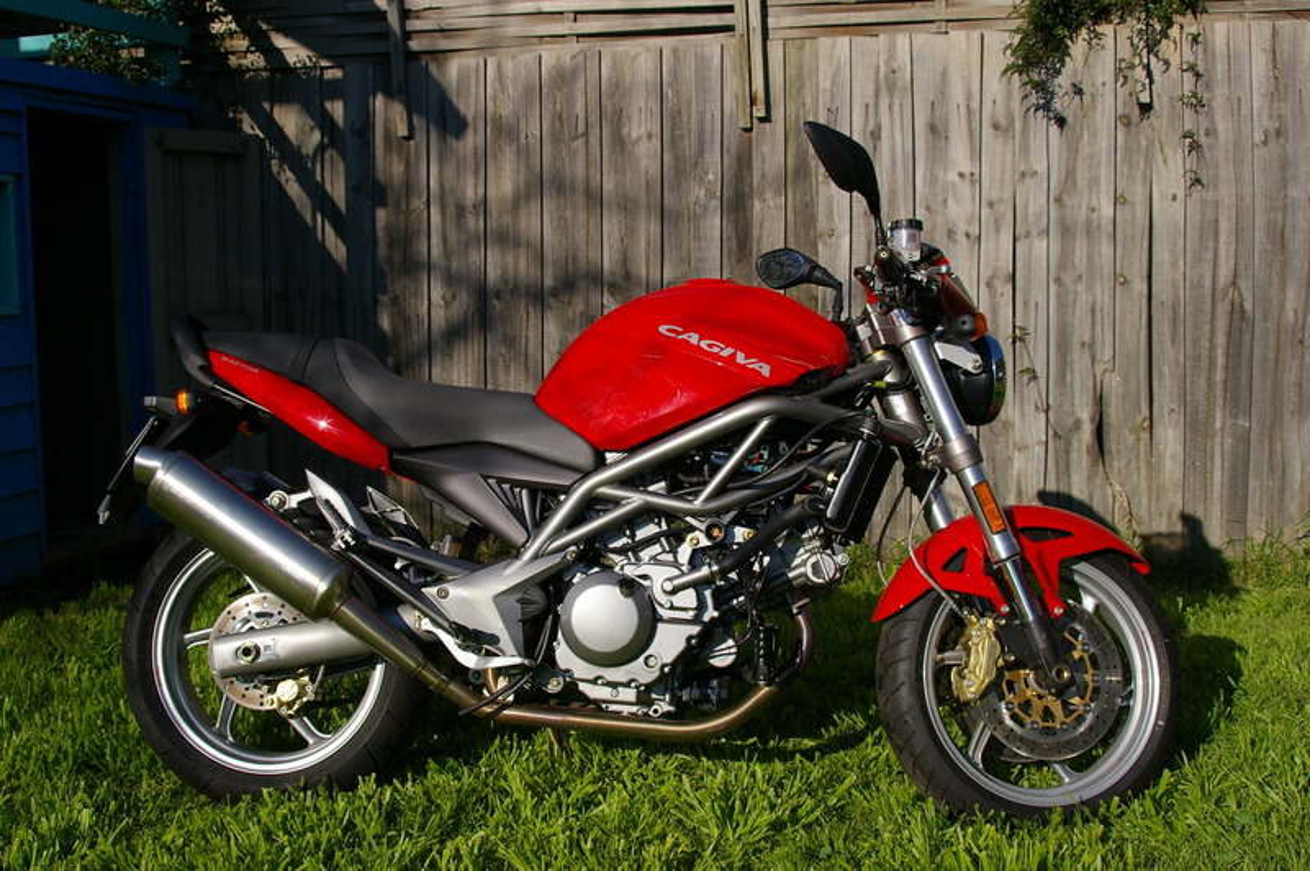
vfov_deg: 31.8
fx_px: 1527
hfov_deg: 46.4
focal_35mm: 42
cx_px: 655
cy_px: 436
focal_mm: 28
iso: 200
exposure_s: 1/500
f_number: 8
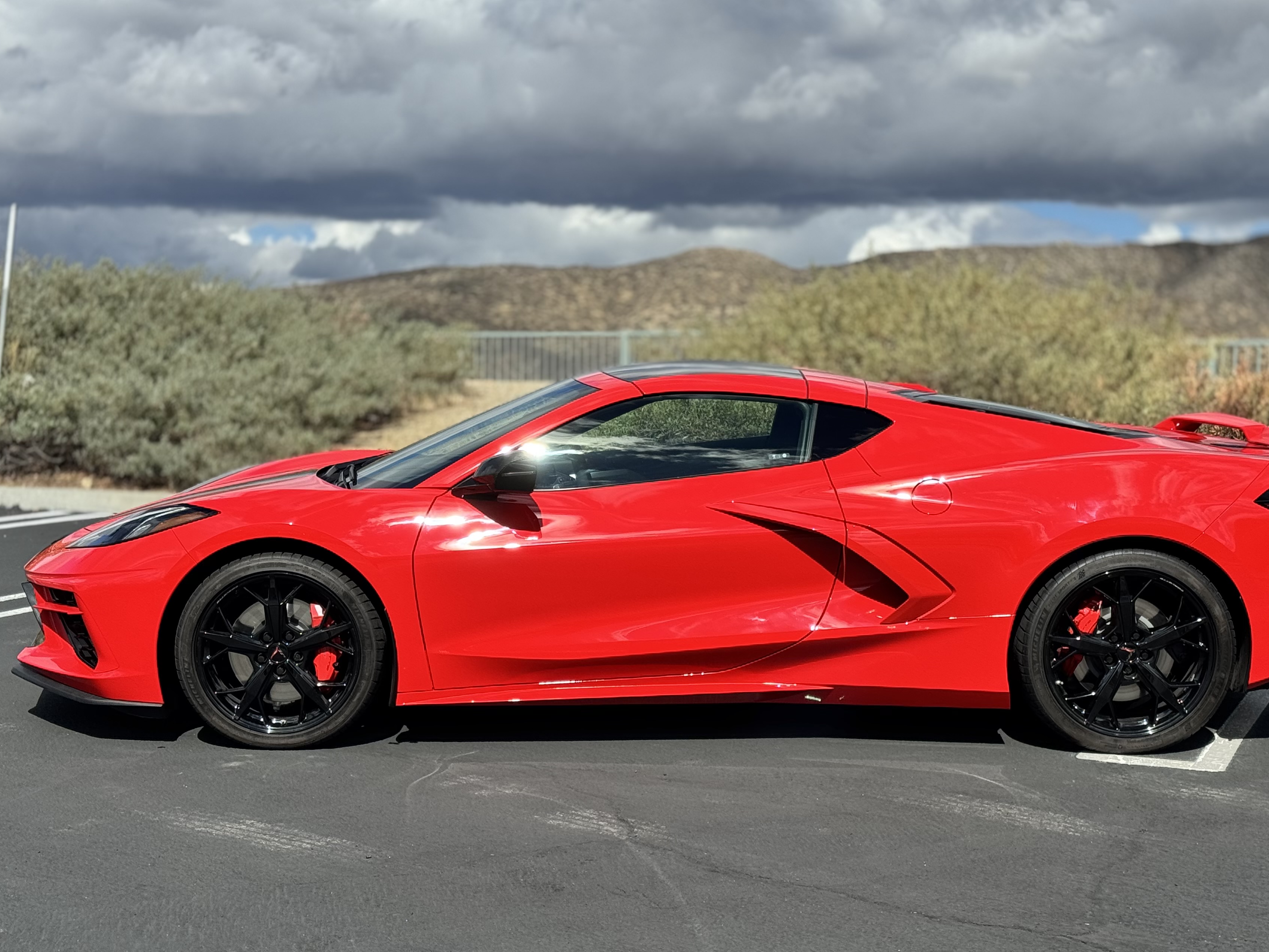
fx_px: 2090
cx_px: 677
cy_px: 563
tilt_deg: -4.6
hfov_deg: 33.8
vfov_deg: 25.6
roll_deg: -0.9
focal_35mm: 57
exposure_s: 1/4975
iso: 64
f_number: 1.78
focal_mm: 6.76
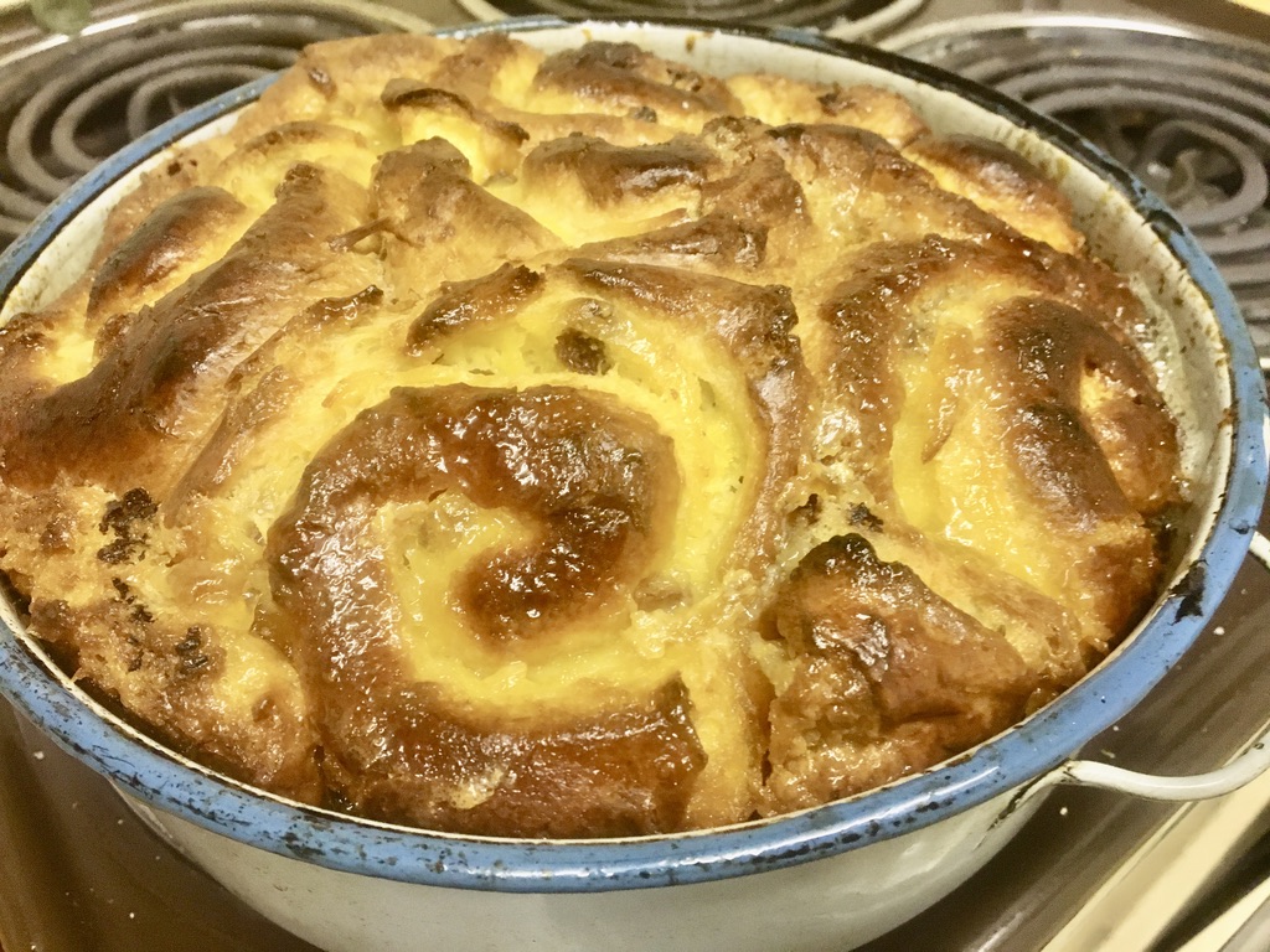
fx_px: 1064
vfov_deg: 48.2
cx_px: 635
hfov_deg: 61.7
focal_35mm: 29
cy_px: 476
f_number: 2.2
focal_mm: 4.15
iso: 250
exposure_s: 1/33
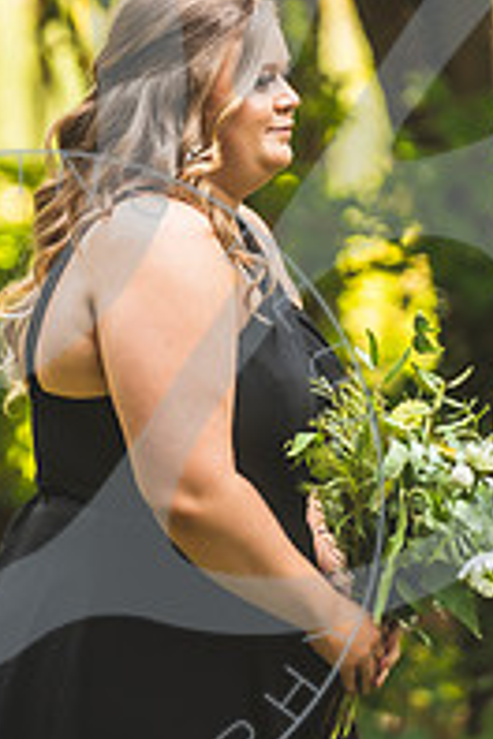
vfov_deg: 5.3
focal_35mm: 386
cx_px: 205
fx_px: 7928
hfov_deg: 3.6
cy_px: 213
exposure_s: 1/640
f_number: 2.8
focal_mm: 170
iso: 500
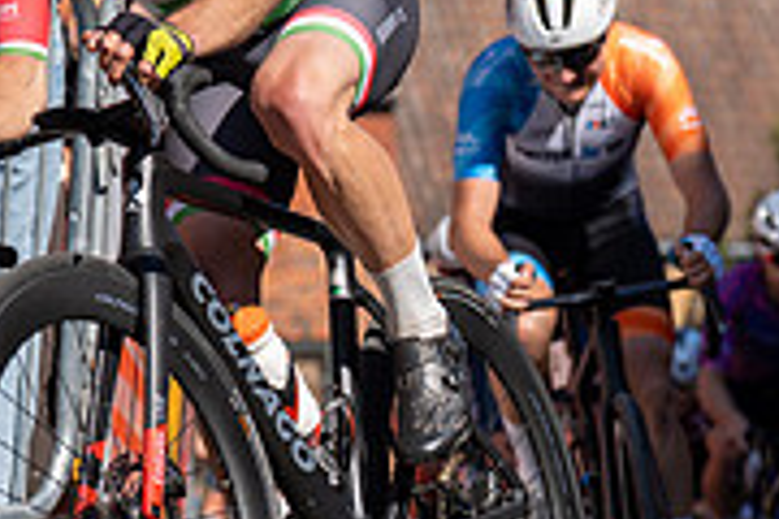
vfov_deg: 5.5
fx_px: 5431
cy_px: 119
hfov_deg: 8.2
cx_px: 134
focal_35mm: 251
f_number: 3.5
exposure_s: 1/1000
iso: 100
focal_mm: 78
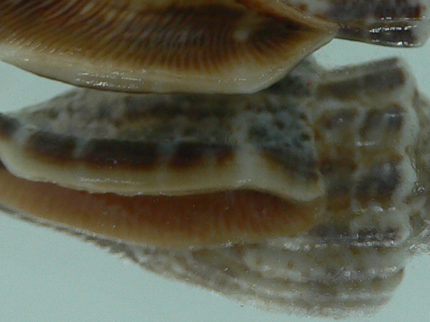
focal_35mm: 106
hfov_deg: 18.5
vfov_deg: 13.7
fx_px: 1316
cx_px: 236
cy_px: -12
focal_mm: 4.6
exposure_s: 1/60
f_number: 2.8
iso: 80
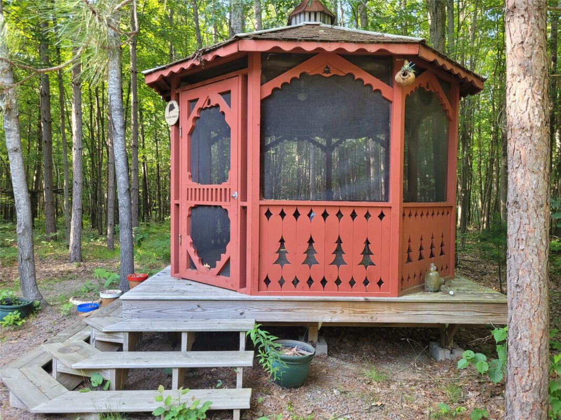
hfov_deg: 67.3
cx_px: 280
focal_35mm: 26
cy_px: 210
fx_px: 421
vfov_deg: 53.1
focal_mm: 5.4
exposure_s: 1/120
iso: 125
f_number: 1.8
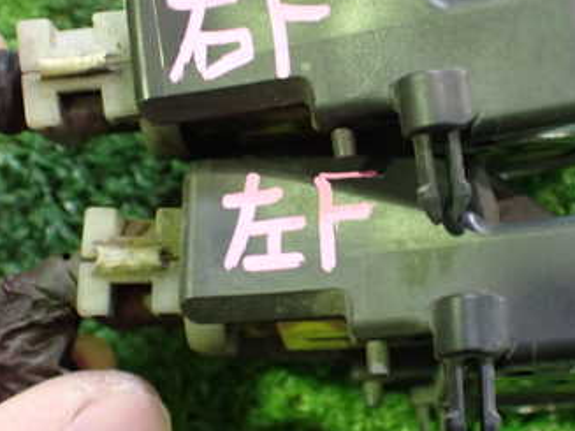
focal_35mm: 55
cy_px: 185
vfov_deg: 26.5
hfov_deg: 34.6
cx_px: 380
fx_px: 913
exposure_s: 1/30
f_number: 2.3
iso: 800
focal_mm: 5.4
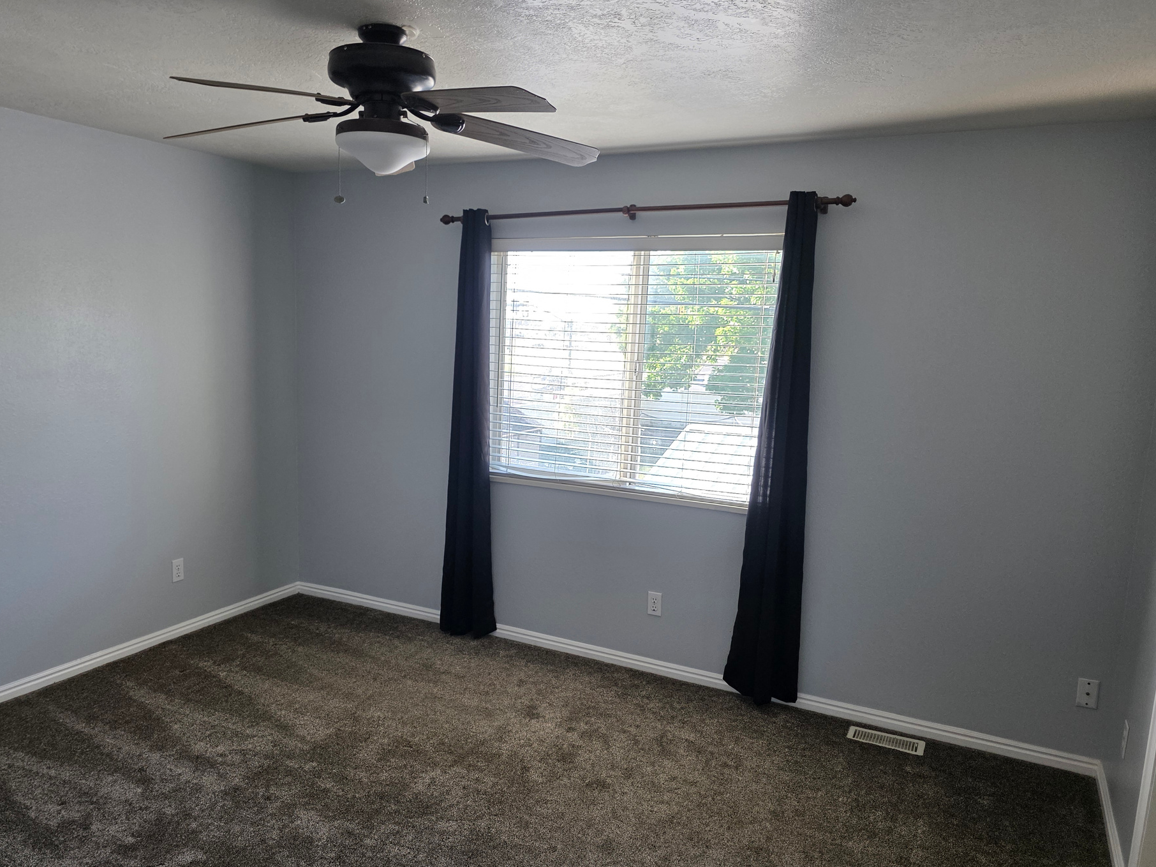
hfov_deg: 67.1
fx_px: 868
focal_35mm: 26
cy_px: 461
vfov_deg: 53.0
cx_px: 513
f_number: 1.7
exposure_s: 1/120
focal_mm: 6.3
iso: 160
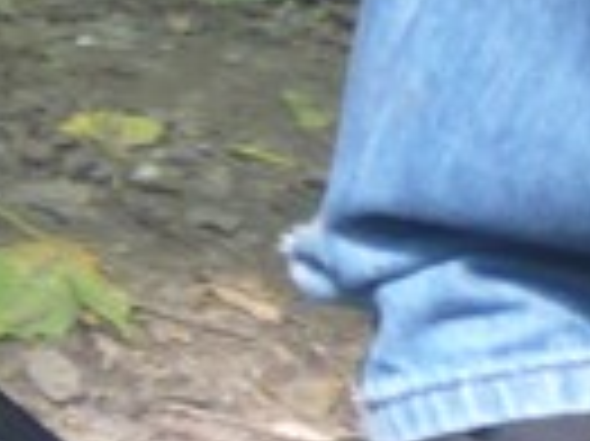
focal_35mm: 591
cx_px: -1040
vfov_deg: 2.5
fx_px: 10064
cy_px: 954
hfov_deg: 3.3
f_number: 4.8
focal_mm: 16.1
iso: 200
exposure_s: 1/30
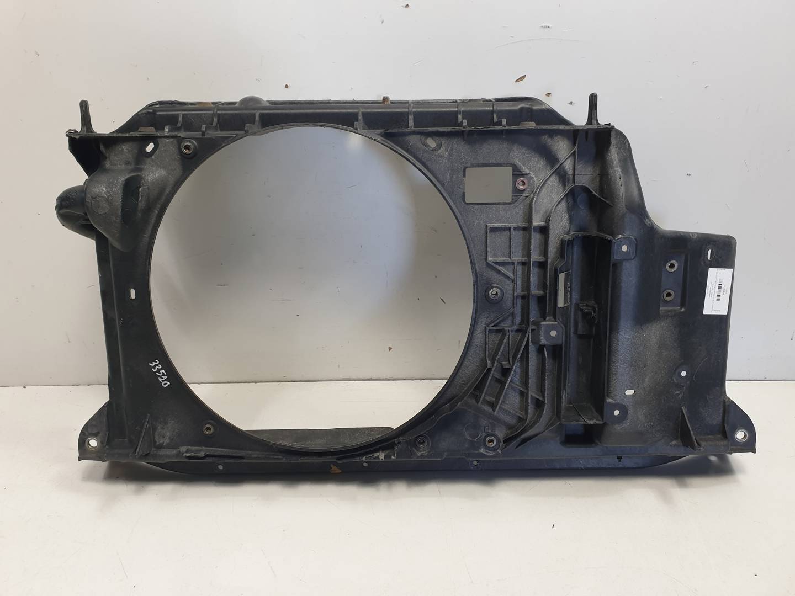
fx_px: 597
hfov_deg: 67.3
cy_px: 298
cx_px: 398
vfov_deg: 53.1
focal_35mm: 26
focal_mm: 4.3
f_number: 2.4
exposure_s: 1/100
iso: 80
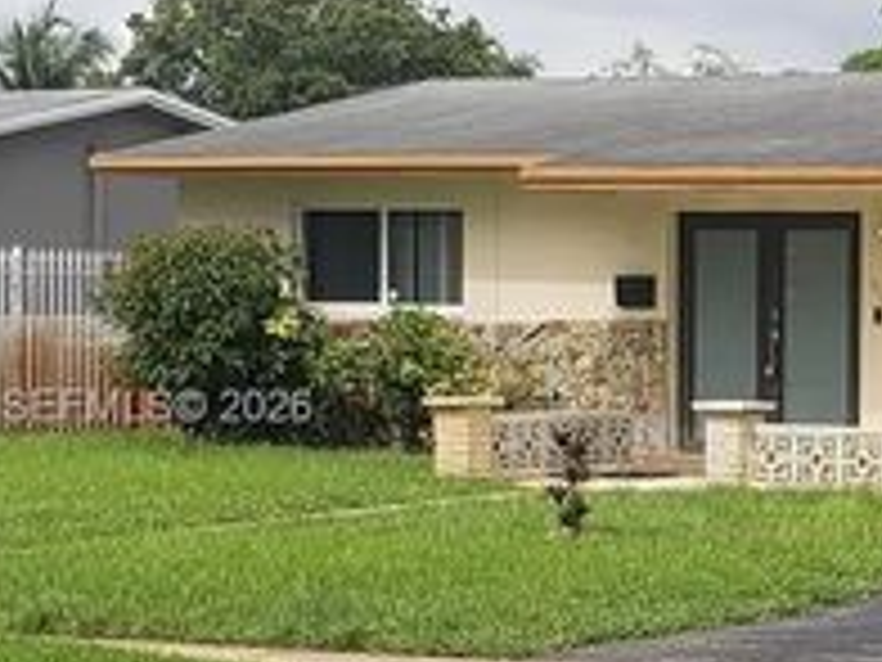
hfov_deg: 20.7
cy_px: 410
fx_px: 2166
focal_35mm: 85
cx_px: 1192
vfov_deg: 17.3
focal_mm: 4.3
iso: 50
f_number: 2.4
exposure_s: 1/1073
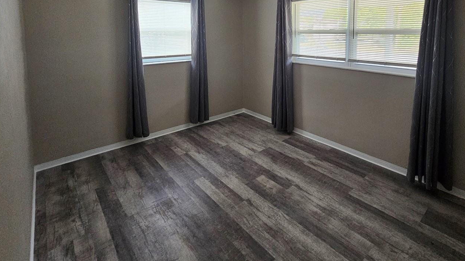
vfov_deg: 56.1
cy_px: 48
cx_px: 267
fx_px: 222
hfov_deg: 92.0
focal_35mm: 18
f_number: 2.2
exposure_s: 1/30
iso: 500
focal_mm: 2.2
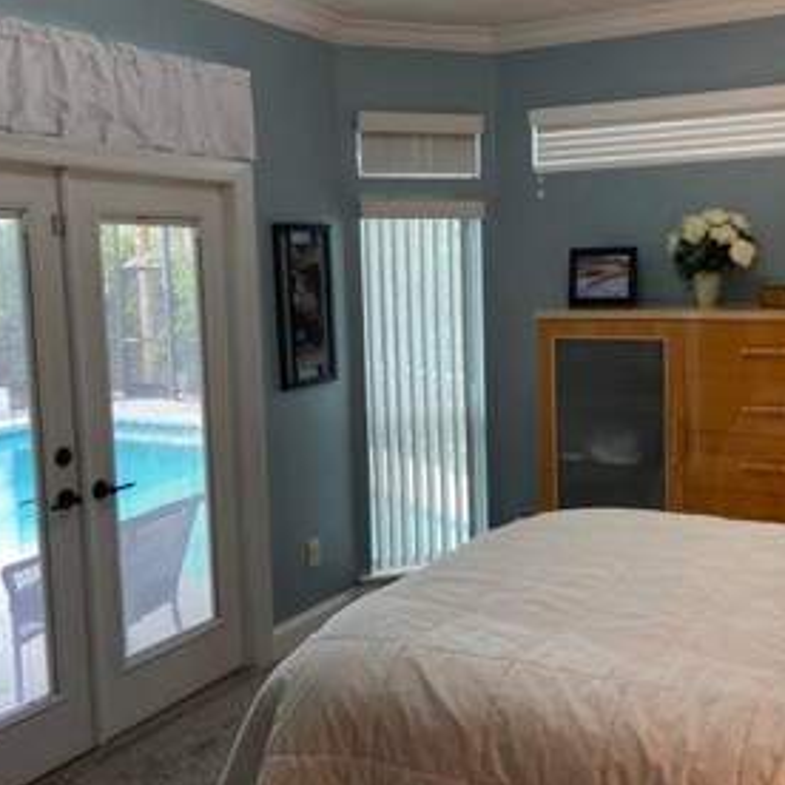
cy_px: 373
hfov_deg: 41.5
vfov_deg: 41.8
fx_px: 1026
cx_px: 501
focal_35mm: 40
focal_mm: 4.25
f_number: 1.8
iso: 100
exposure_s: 1/120
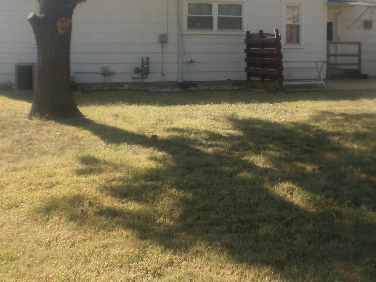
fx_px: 521
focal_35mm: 48
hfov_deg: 39.5
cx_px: 229
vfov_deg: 29.7
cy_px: 66
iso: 100
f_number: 2.9
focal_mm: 4.8
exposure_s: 1/500
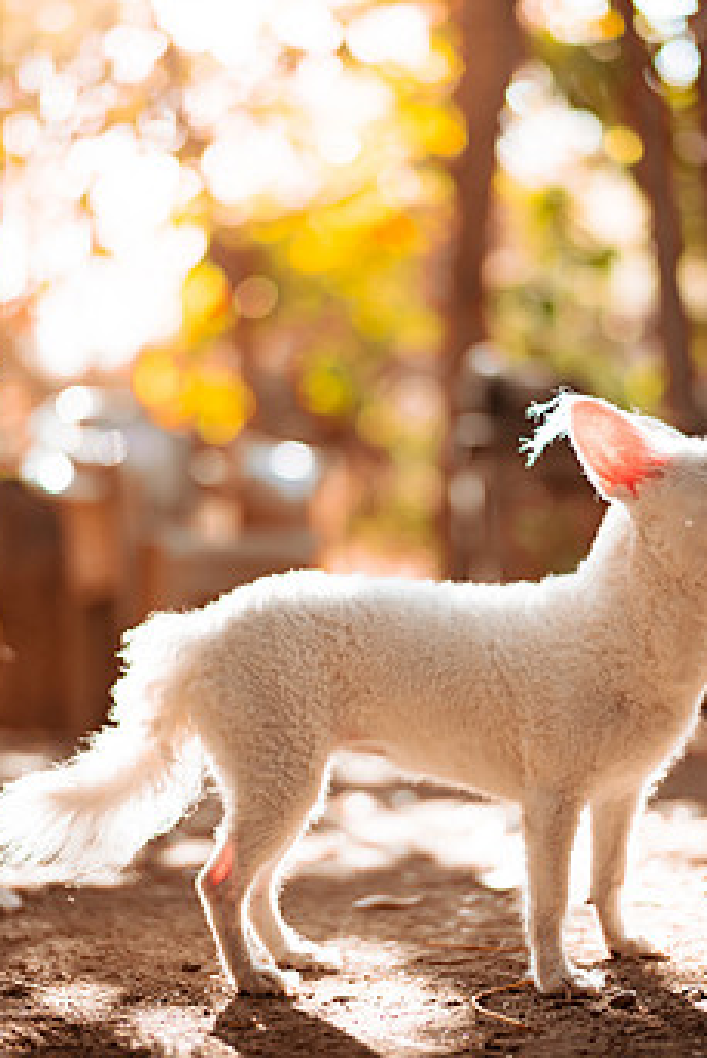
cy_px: 568
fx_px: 2236
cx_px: 395
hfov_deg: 18.0
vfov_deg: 26.6
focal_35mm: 76
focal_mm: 58
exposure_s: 1/640
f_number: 1.4
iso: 125
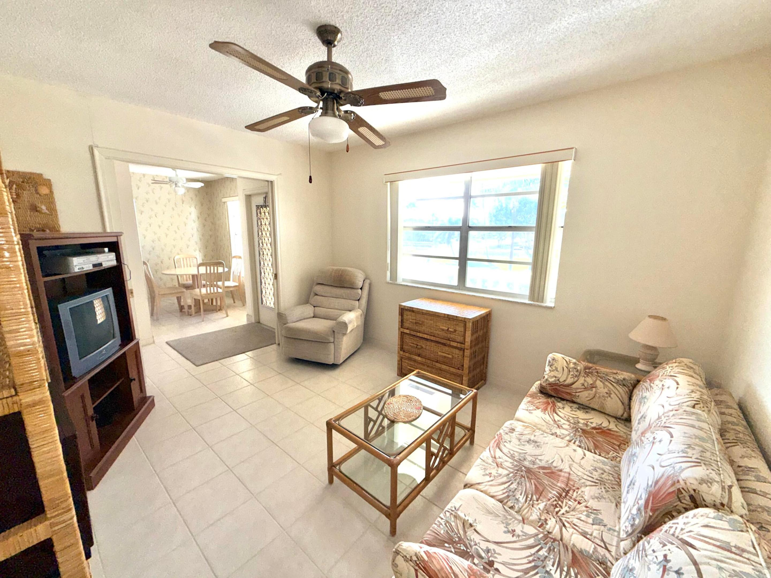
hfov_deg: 102.1
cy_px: 289
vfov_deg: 85.7
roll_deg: +0.1
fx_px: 312
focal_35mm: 14
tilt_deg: -11.6
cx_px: 386
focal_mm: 2.22
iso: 20
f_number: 2.2
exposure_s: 1/121
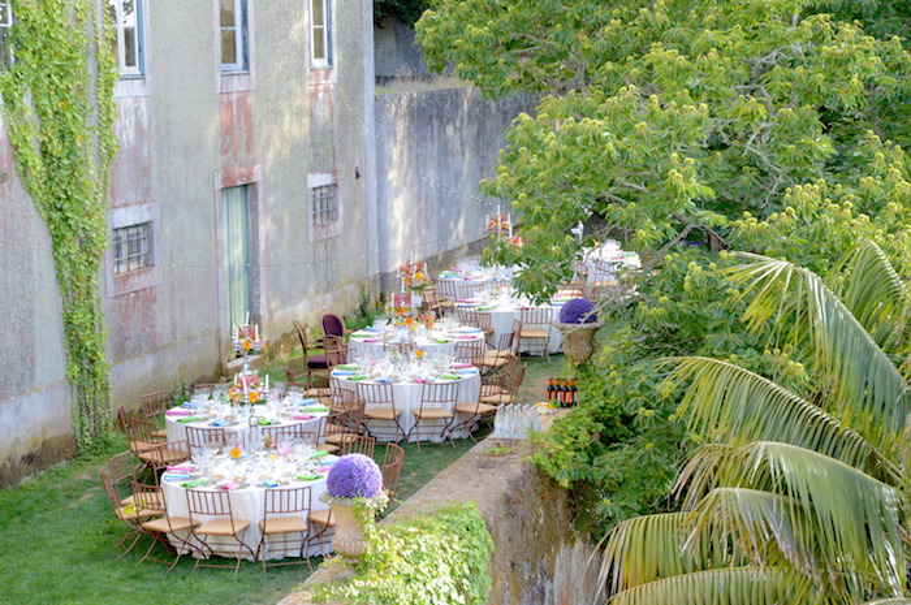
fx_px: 2351
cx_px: 456
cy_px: 302
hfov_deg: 21.9
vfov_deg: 14.7
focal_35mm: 93
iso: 400
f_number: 5.3
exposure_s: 1/160
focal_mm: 62
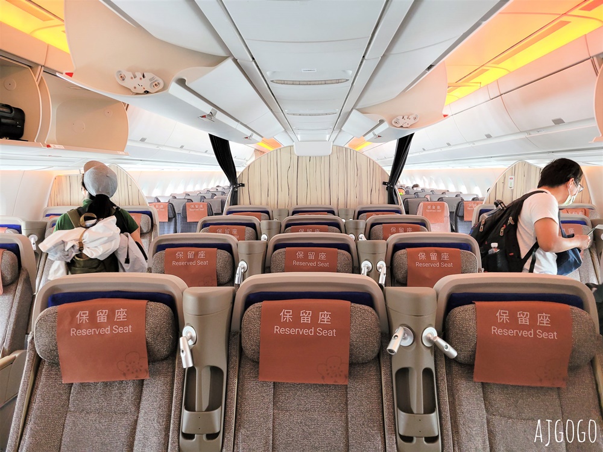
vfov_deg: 53.1
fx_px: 453
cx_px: 302
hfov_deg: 67.3
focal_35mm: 26
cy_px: 226
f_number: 1.8
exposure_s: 1/42
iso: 200
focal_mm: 5.4
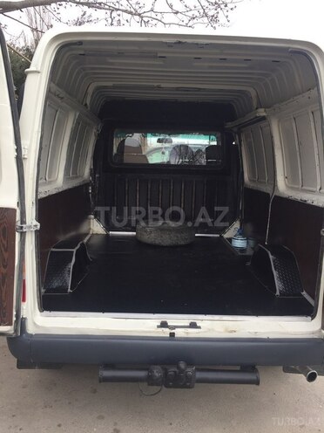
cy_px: 216
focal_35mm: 29
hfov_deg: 48.2
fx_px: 362
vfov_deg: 61.7
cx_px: 162
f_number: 2.2
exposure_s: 1/549
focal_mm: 4.15
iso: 32
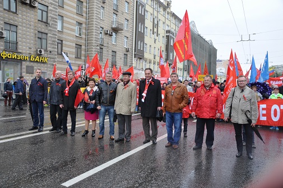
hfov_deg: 57.3
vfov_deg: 39.8
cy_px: 94
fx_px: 259
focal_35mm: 33
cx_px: 142
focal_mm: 22
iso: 200
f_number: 7.1
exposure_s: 1/50
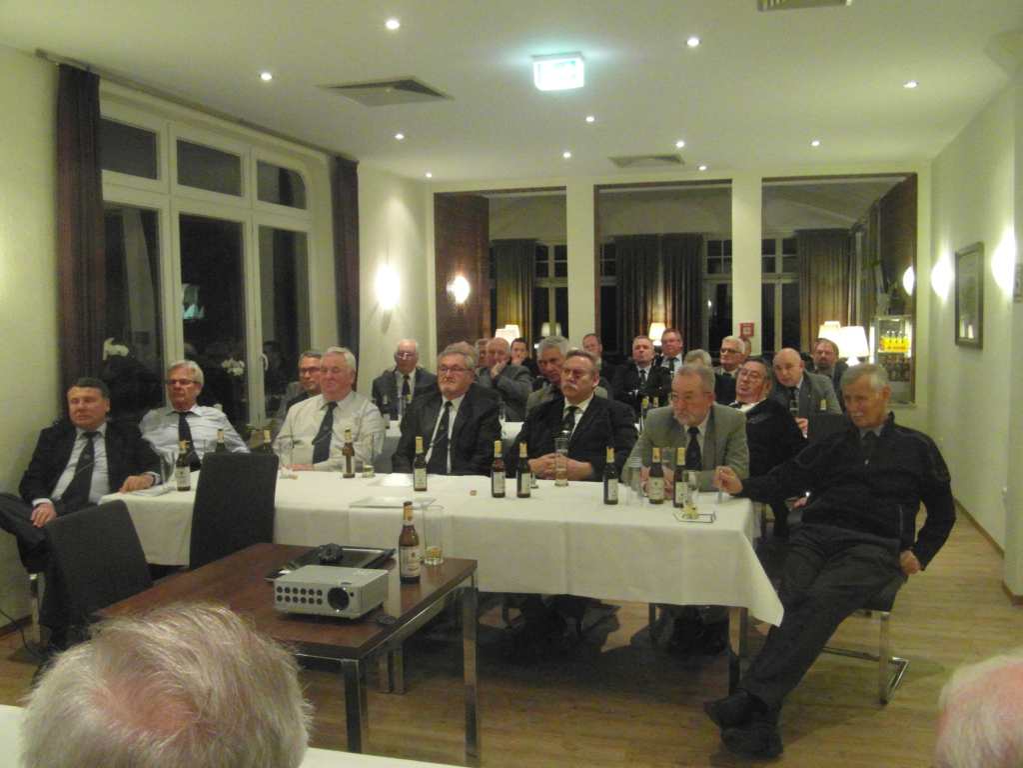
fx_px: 946
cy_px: 384
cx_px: 512
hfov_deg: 56.8
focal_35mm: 32
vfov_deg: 44.2
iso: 800
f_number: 3.4
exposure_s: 1/30
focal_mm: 5.3
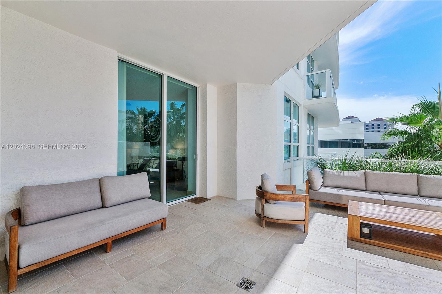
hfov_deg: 100.4
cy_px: 147
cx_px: 221
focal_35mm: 15
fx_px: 184
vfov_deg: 77.3
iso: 400
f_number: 9
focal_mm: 10
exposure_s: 1/800
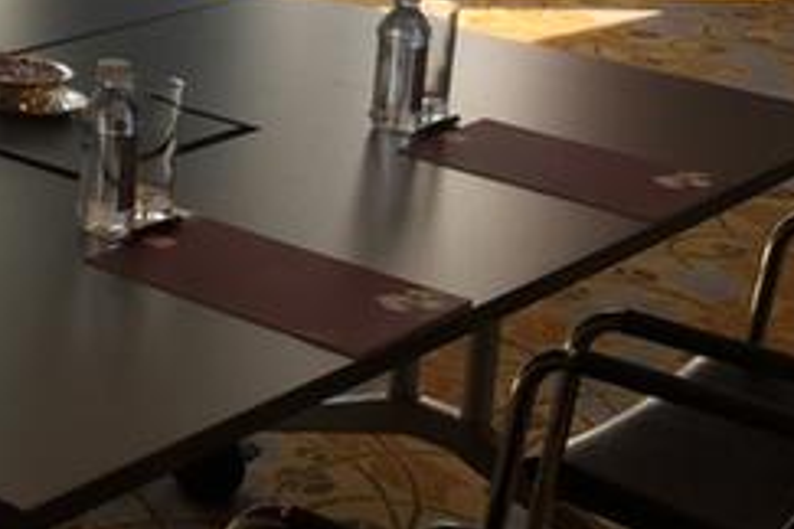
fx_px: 2095
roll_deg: -3.0
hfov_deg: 19.1
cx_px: -351
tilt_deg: -9.1
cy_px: -147
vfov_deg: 13.9
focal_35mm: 95
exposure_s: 1/449
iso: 32
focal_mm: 4.15
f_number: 2.2
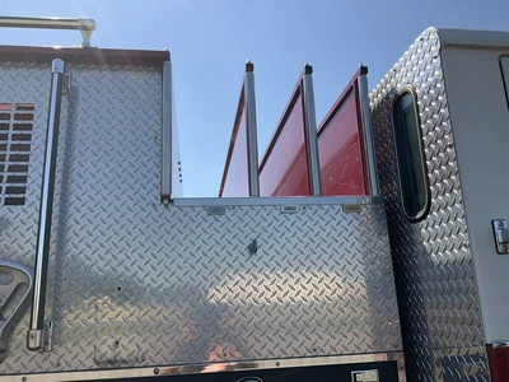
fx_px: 426
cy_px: 191
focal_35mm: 29
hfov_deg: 61.7
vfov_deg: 48.2
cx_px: 254
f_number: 1.8
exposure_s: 1/1848
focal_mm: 3
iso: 25
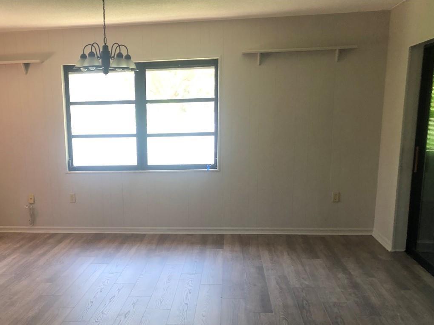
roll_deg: +1.3
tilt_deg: -14.6
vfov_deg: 32.1
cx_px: 150
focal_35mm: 44
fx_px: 552
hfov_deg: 42.4
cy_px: 255
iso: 25
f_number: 1.8
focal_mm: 3.99
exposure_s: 1/30
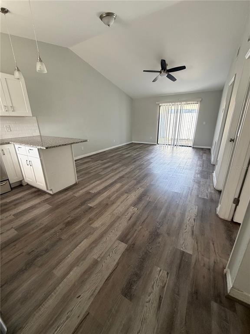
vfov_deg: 102.1
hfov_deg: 85.7
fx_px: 135
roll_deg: +0.9
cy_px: 167
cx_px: 125
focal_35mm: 14
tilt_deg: -19.8
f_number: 2.2
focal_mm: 2.22
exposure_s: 1/121
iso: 250
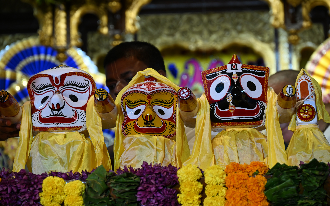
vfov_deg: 8.3
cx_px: 165
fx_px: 1430
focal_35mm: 159
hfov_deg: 13.2
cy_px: 98
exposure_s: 1/125
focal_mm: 155
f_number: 6.3
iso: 800
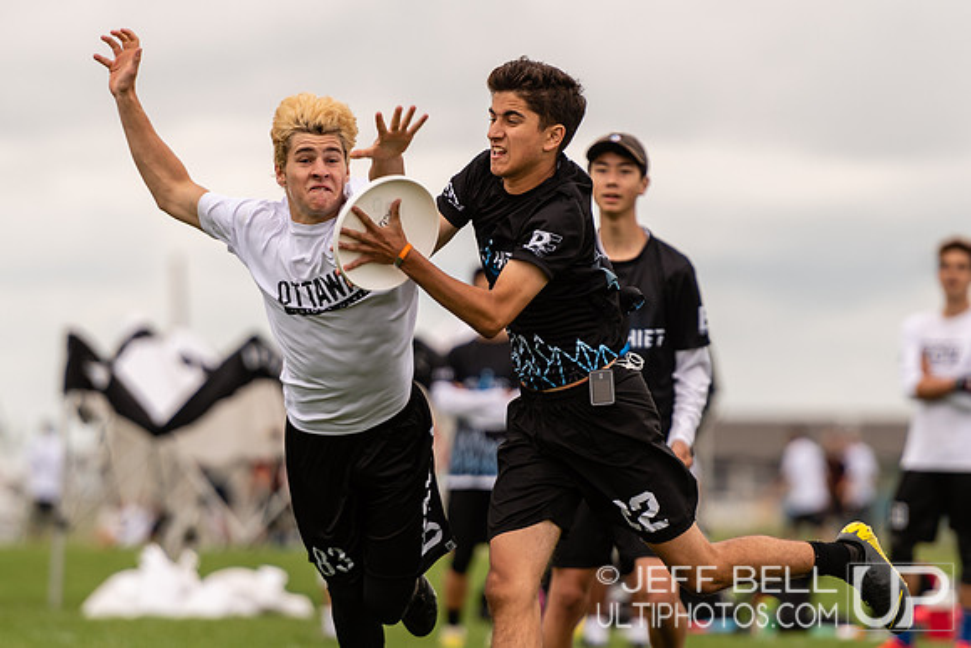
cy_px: 347
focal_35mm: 454
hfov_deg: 4.5
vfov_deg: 3.0
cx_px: 584
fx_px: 12249
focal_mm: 200
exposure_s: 1/1000
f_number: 2.8
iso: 100
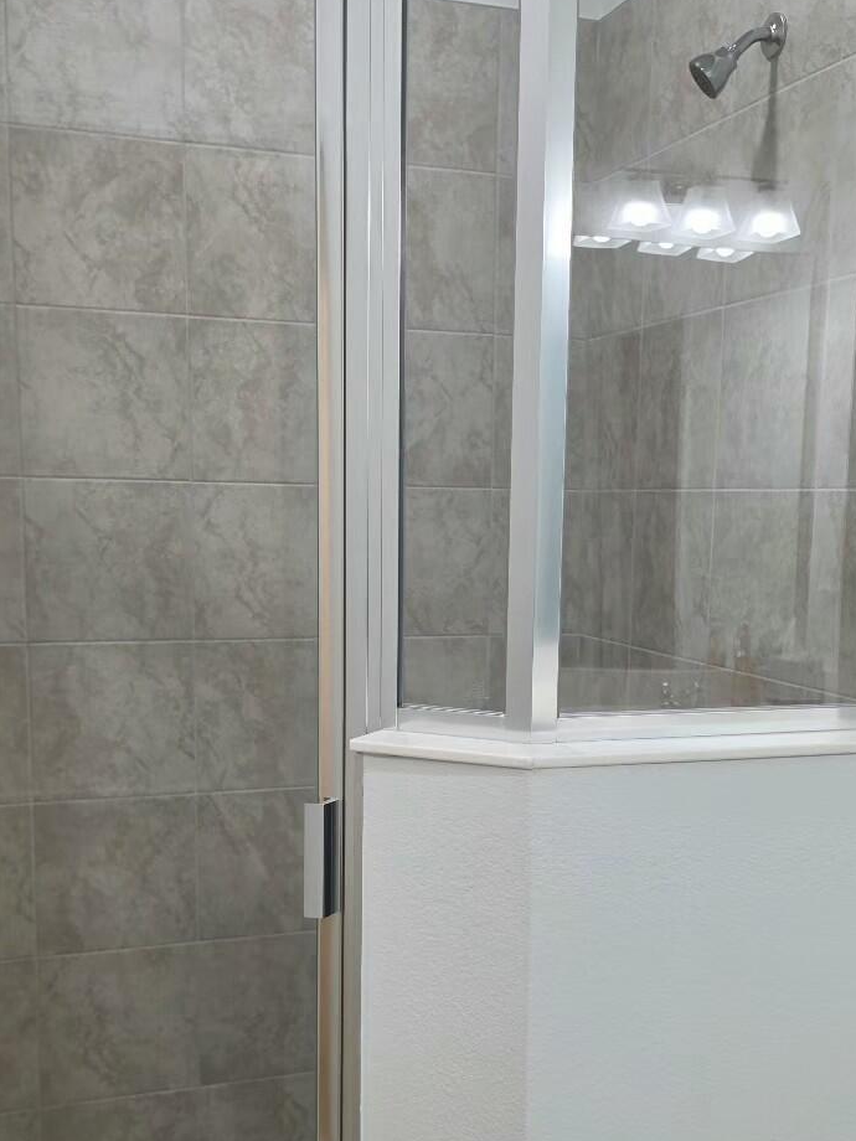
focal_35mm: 40
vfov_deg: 46.2
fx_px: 1319
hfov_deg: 35.9
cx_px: 463
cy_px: 737
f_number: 1.4
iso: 80
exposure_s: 1/120
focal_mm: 6.5
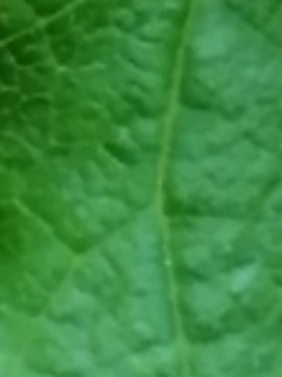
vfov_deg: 4.4
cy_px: -174
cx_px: -167
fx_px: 4928
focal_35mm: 453
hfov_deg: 3.3
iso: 100
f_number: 1.8
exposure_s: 1/60
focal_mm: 3.46
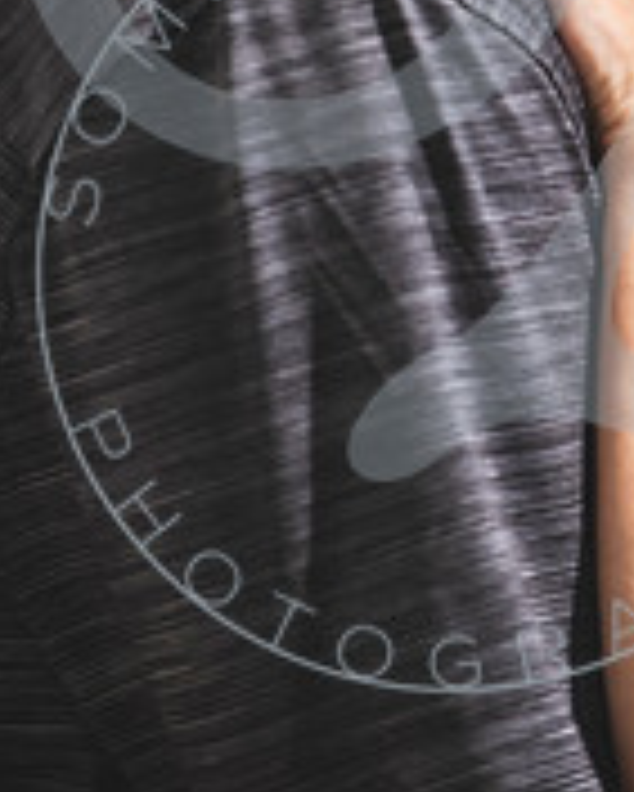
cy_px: -68
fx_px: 11249
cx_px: 656
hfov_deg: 3.2
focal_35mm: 480
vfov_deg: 4.0
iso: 100
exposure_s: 1/3200
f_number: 2.8
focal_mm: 200
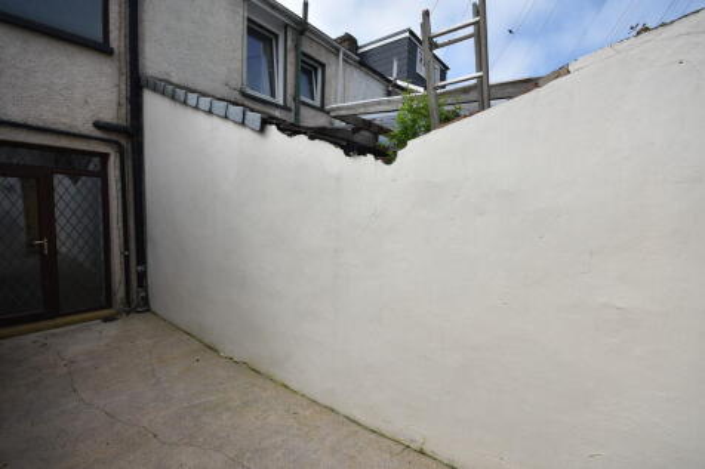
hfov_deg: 100.4
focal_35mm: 15
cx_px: 352
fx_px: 294
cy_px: 234
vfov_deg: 77.3
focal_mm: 10
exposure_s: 1/500
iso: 200
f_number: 8
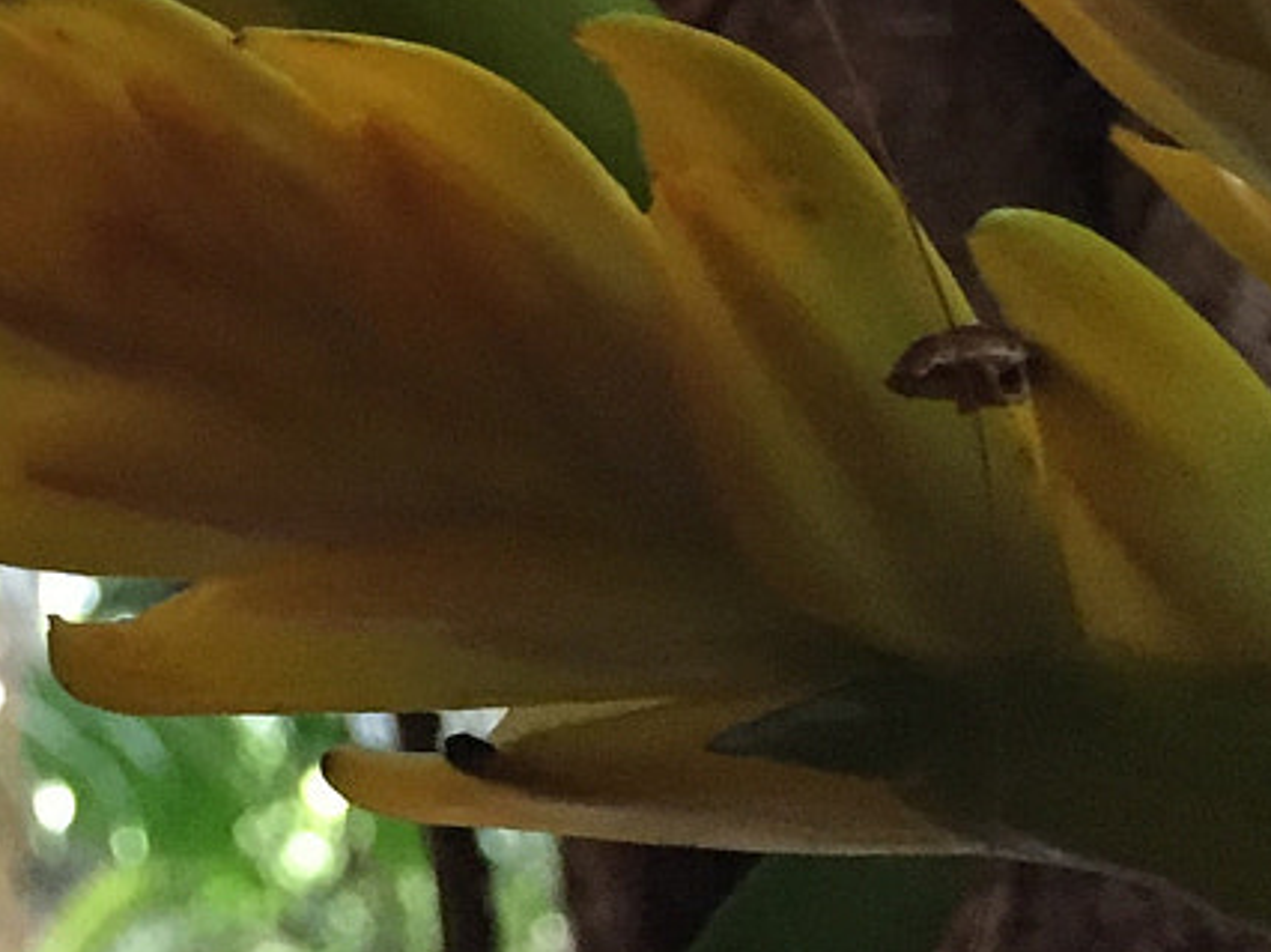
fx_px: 4000
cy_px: -728
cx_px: -242
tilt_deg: +31.4
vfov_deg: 12.5
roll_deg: -2.5
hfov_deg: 17.3
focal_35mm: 109
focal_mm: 4.15
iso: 250
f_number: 2.2
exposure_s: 1/33
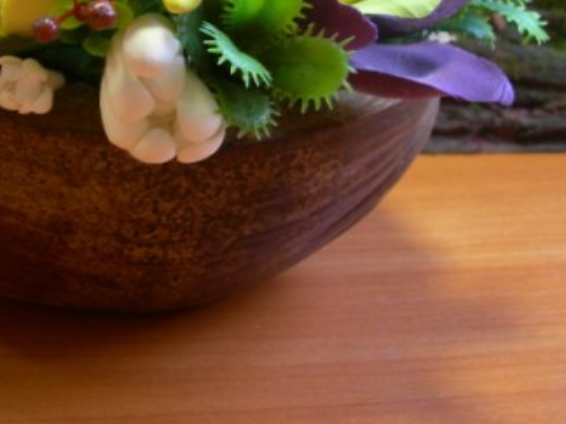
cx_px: 143
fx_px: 1226
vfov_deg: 19.2
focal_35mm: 75
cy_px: 31
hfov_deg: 25.7
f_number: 2.8
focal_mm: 7.8
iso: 53
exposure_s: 1/4.2
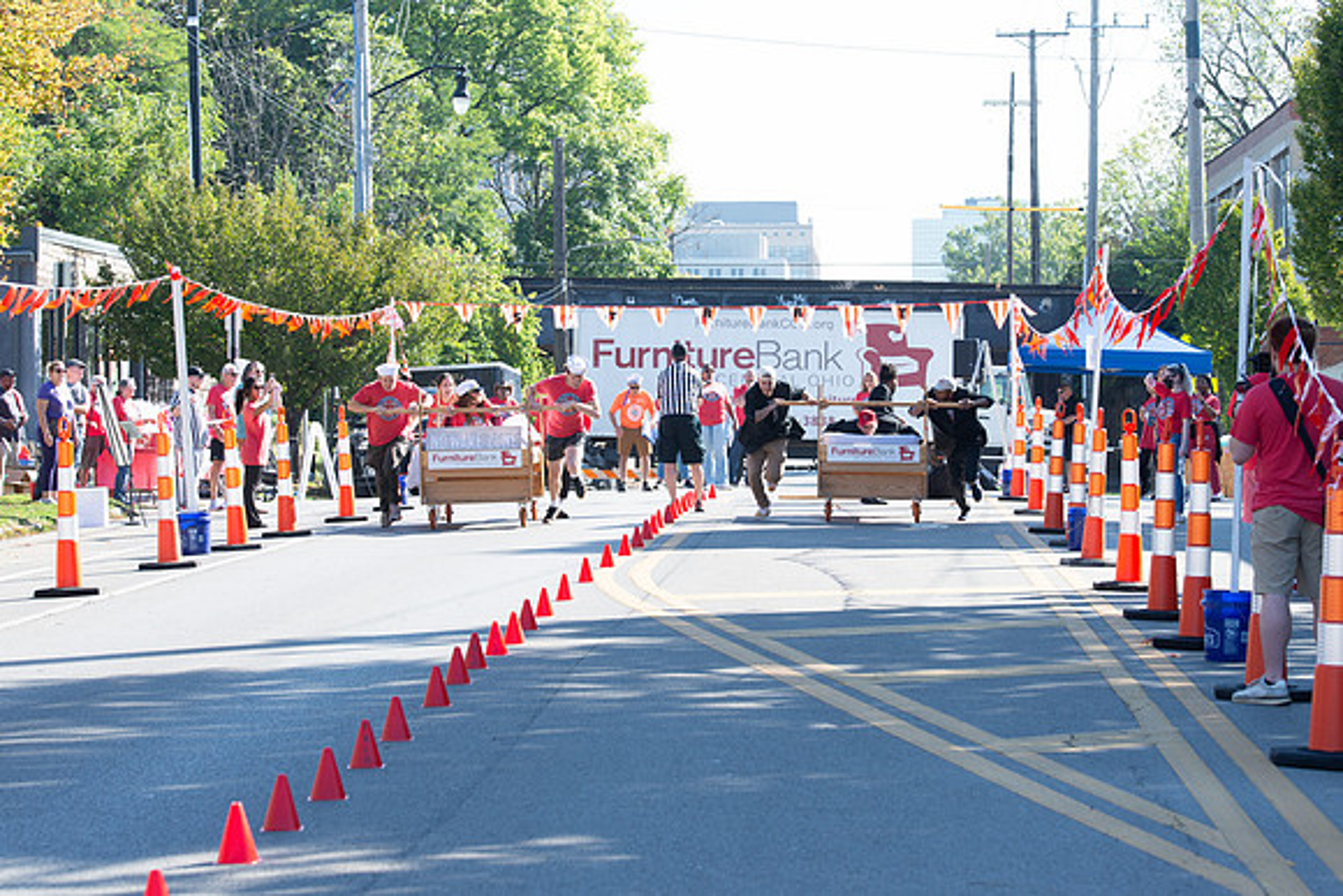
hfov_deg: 18.2
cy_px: 383
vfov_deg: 12.2
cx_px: 663
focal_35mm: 112
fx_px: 4187
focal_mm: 98
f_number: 7.1
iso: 200
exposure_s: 1/250
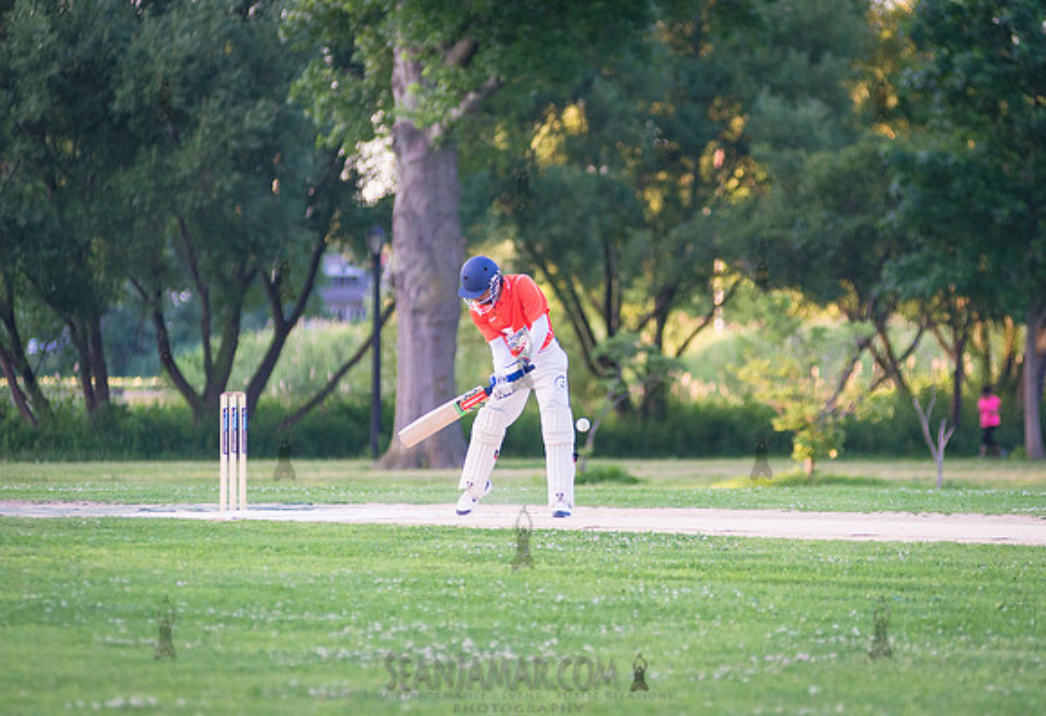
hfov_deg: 8.3
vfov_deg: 5.7
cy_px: 289
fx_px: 7199
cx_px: 581
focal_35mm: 246
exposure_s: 1/800
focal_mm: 185
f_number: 2.8
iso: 1600
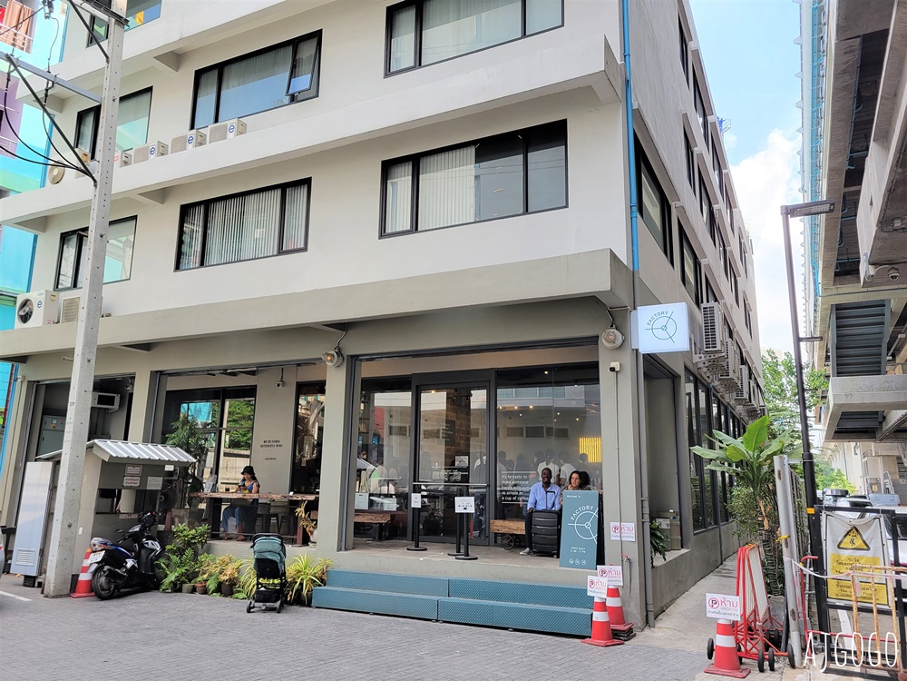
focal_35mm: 26
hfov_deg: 67.3
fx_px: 681
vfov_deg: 53.1
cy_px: 340
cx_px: 454
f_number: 1.8
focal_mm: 5.4
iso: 40
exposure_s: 1/275
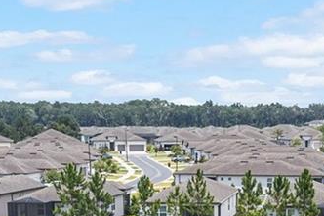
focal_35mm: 106
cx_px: 197
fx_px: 953
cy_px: 494
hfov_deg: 19.3
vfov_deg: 11.1
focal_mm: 8.38
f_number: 2.8
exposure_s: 1/1600
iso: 100
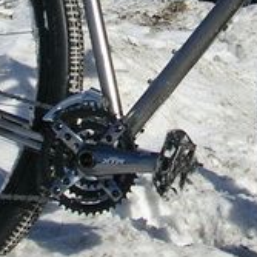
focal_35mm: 146
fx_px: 1226
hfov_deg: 11.9
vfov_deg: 11.9
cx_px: 207
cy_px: 45
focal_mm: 5.8
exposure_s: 1/1500
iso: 50
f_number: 2.8
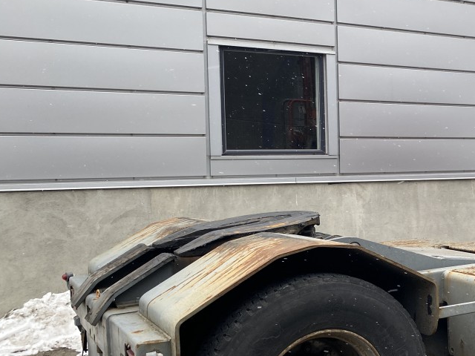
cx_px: 453
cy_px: 203
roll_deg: +0.4
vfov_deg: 28.0
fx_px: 714
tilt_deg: -4.0
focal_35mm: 52
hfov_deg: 34.2
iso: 32
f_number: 1.8
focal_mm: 4.25
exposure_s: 1/439
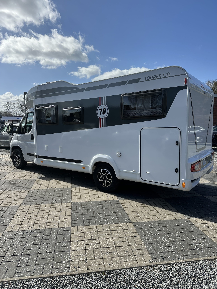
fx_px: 201
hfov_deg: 56.8
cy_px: 144
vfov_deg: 71.6
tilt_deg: -5.0
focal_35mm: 24
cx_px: 108
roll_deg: -0.7
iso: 80
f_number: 1.78
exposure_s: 1/5263
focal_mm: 6.86
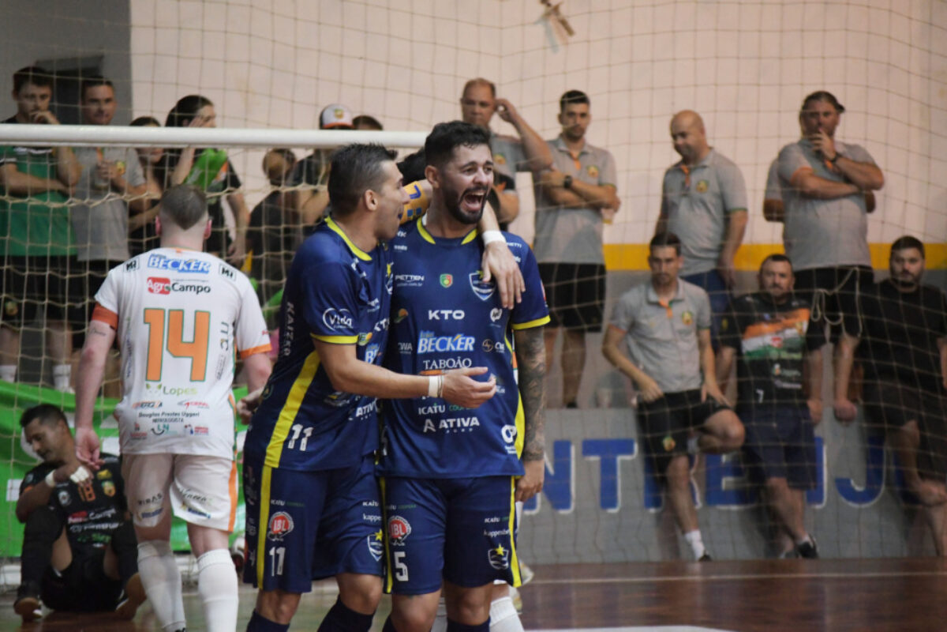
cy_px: 316
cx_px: 474
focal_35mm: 202
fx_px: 5313
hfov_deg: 10.2
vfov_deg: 6.8
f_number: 5
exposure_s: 1/320
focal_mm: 135
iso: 5000
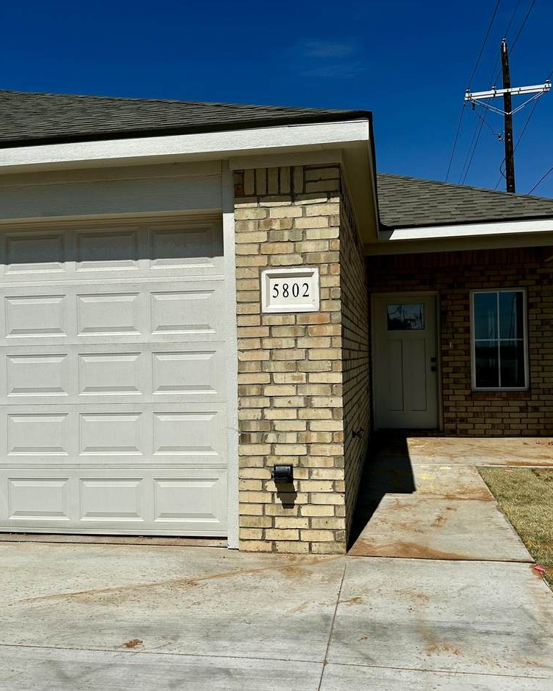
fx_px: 654
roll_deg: +0.9
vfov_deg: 55.7
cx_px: 281
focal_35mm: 32
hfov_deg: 45.8
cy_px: 344
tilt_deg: -0.1
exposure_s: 1/12048
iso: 80
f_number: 1.78
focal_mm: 6.86
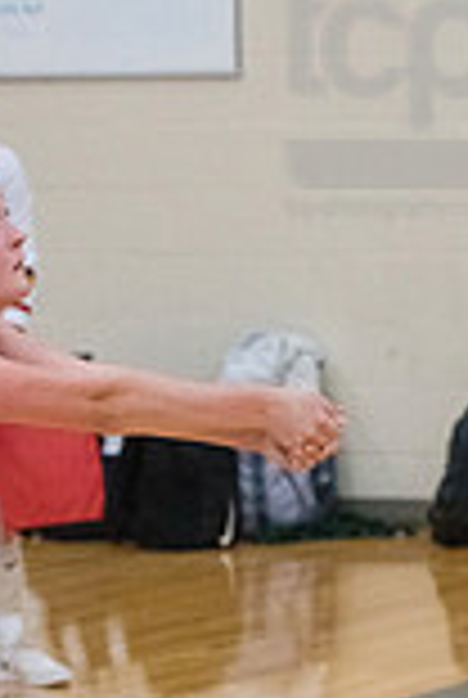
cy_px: 576
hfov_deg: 4.5
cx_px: -104
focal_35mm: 304
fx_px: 5901
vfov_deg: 6.8
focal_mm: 105
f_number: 4.5
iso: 6400
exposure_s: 1/1000
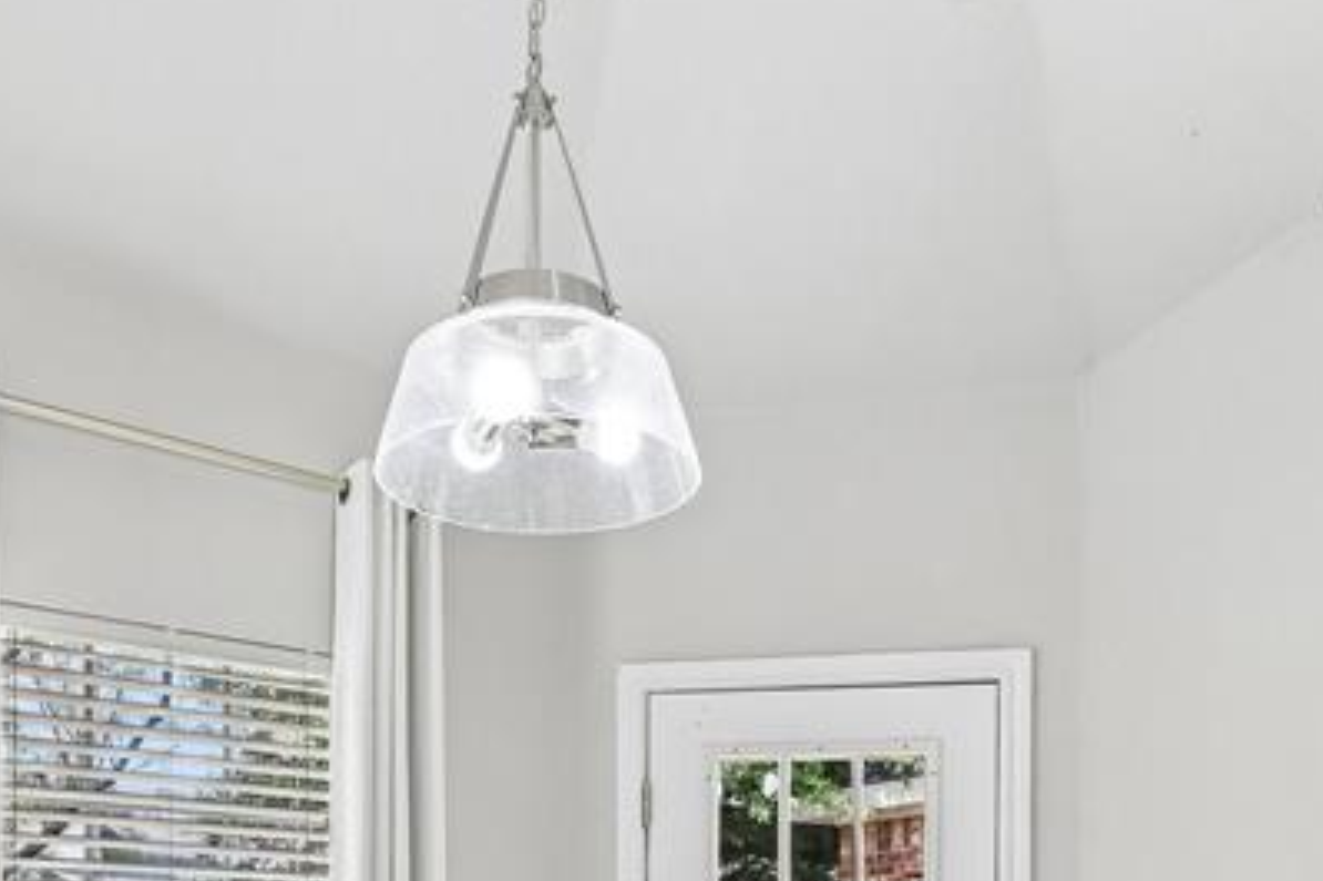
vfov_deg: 31.9
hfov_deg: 53.1
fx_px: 1322
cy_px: 1004
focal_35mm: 36
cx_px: 648
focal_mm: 14
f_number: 8
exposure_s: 1/80
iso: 400
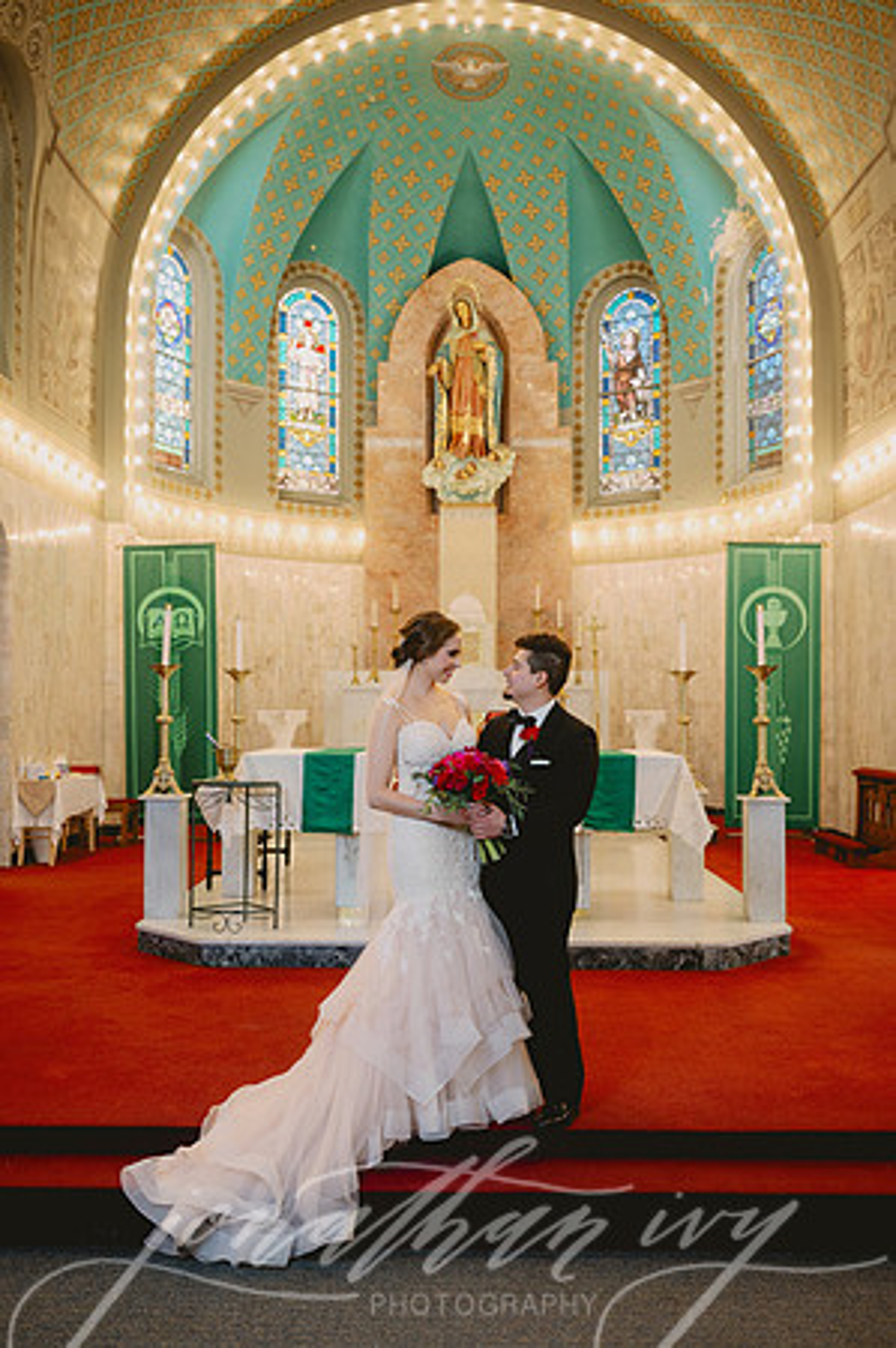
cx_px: 448
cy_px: 674
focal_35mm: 33
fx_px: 1235
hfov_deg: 39.9
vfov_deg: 57.3
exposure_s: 1/125
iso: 1000
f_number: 4
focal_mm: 33
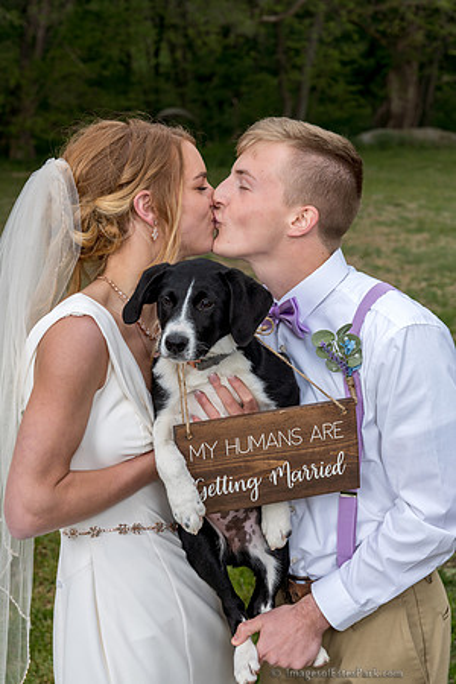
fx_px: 1140
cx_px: 228
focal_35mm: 60
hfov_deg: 22.6
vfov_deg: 33.4
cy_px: 342
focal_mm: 60
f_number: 6.3
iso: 100
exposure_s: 1/125
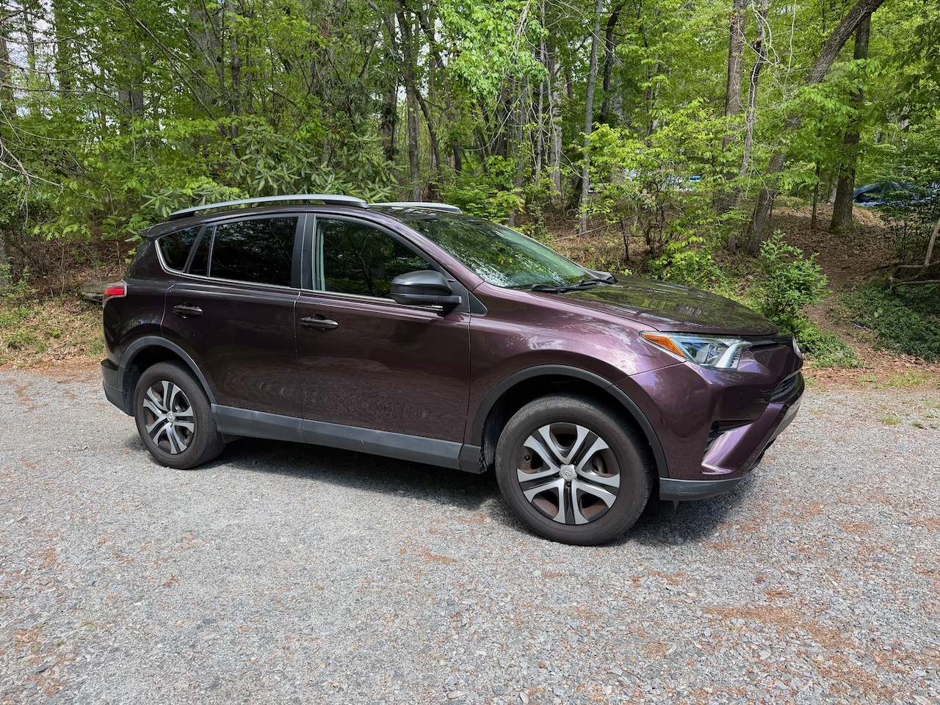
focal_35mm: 24
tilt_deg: -7.4
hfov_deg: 71.6
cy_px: 352
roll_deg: -1.0
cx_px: 470
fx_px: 652
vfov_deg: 56.8
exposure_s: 1/649
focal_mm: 6.76
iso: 80
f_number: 1.78
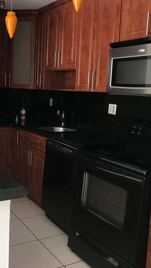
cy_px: 133
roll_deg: -0.8
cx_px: 49
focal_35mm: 41
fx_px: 292
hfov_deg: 28.8
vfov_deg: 49.4
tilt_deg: -7.5
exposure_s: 1/15
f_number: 1.8
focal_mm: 3.99
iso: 40
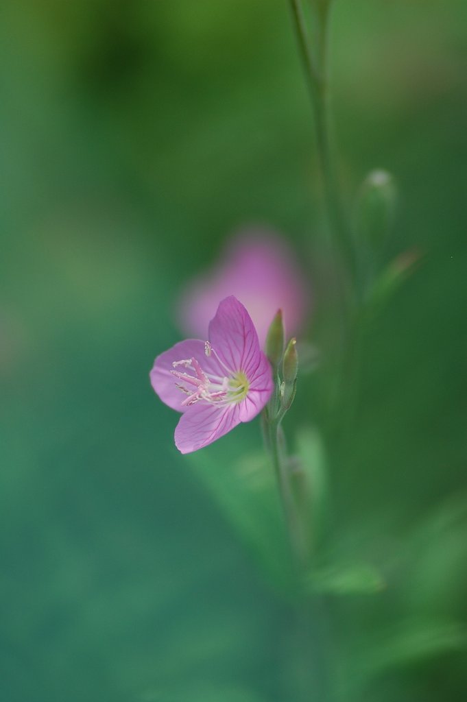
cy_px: 351
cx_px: 234
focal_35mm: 135
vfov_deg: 15.2
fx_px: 2631
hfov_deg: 10.1
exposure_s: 1/1250
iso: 200
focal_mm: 90
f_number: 3.8
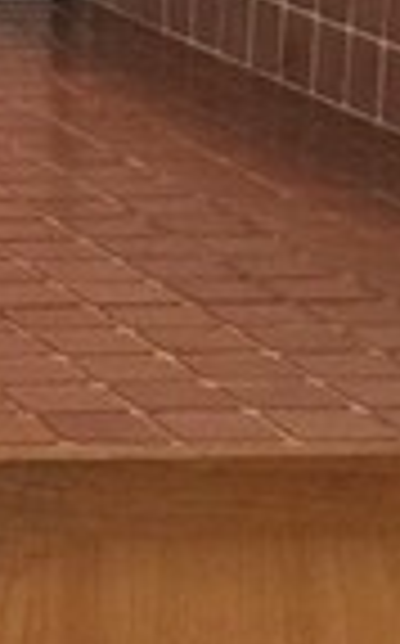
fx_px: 3849
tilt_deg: -11.1
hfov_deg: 5.3
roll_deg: +0.7
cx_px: -1200
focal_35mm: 220
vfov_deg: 9.5
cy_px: 126
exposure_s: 1/30
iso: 50
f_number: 2.2
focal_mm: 4.15
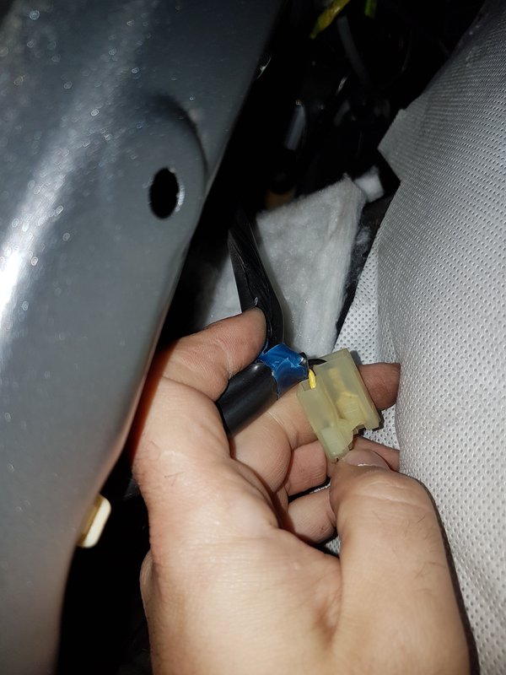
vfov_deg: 67.3
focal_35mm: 26
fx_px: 507
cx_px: 253
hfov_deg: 53.1
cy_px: 338
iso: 40
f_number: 1.7
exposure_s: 1/286
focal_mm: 4.2
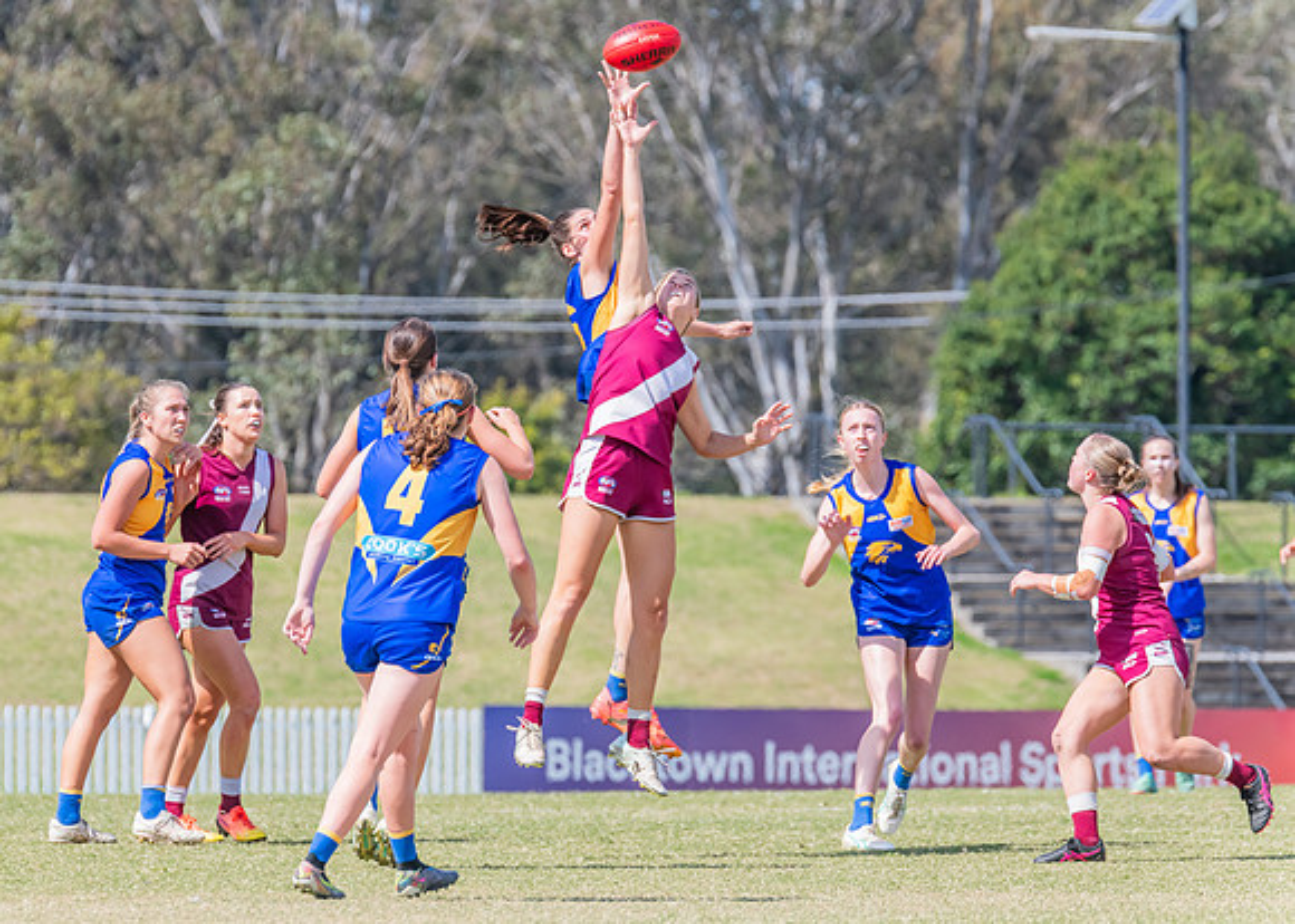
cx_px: 573
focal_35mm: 420
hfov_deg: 4.8
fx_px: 15459
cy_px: 457
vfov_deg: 3.4
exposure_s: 1/1250
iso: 800
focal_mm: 380
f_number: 10
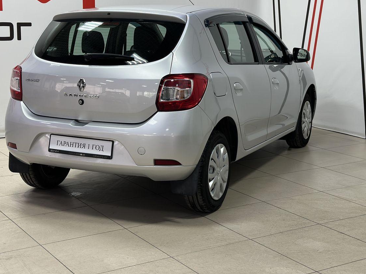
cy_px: 103
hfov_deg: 31.2
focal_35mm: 62
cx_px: 171
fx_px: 655
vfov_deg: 23.6
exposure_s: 1/100
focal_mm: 6.86
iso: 64
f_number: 1.78
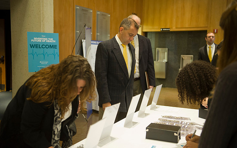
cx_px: 118
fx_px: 291
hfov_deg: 44.4
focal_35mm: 45
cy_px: 74
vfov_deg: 28.6
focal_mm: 44
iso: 2500
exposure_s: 1/50
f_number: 2.8
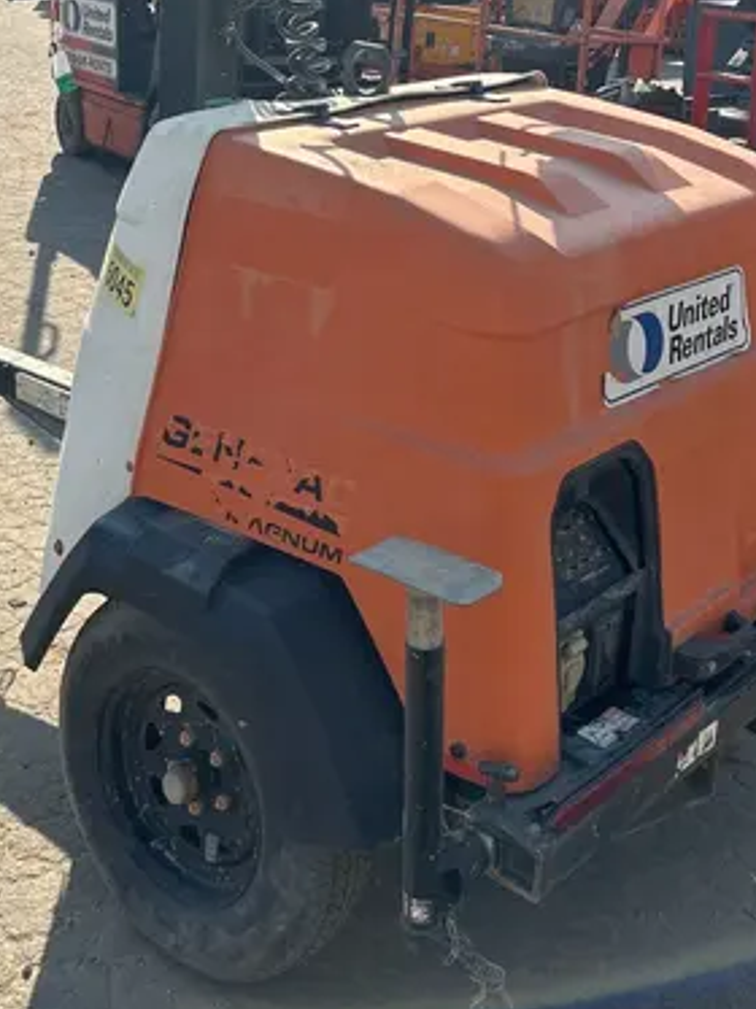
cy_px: 196
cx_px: 413
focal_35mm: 51
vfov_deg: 36.2
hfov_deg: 28.5
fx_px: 1487
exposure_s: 1/2208
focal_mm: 5.7
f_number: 1.5
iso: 50
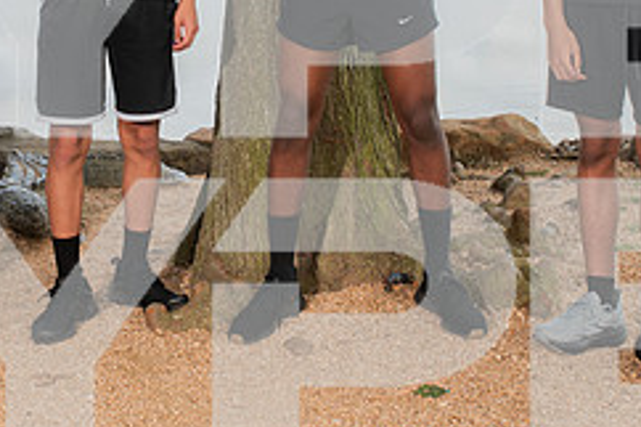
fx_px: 1495
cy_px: -1
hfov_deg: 24.0
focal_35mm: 84
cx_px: 170
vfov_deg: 15.9
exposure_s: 1/320
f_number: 7.1
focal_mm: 35
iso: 320
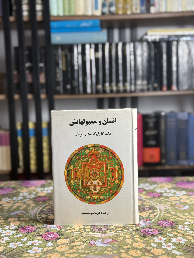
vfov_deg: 39.7
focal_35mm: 48
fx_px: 359
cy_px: 129
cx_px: 97
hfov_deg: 30.3
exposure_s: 1/50
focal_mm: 6.76
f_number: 1.78
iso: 50
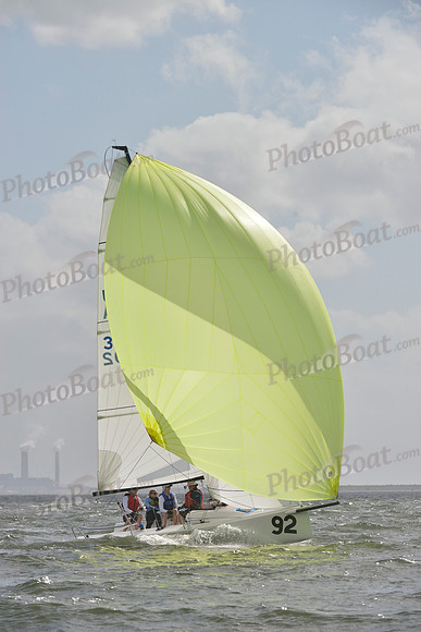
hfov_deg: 6.9
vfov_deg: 10.3
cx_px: 210
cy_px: 316
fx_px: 3506
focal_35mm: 200
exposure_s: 1/1600
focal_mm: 200
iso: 400
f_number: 9
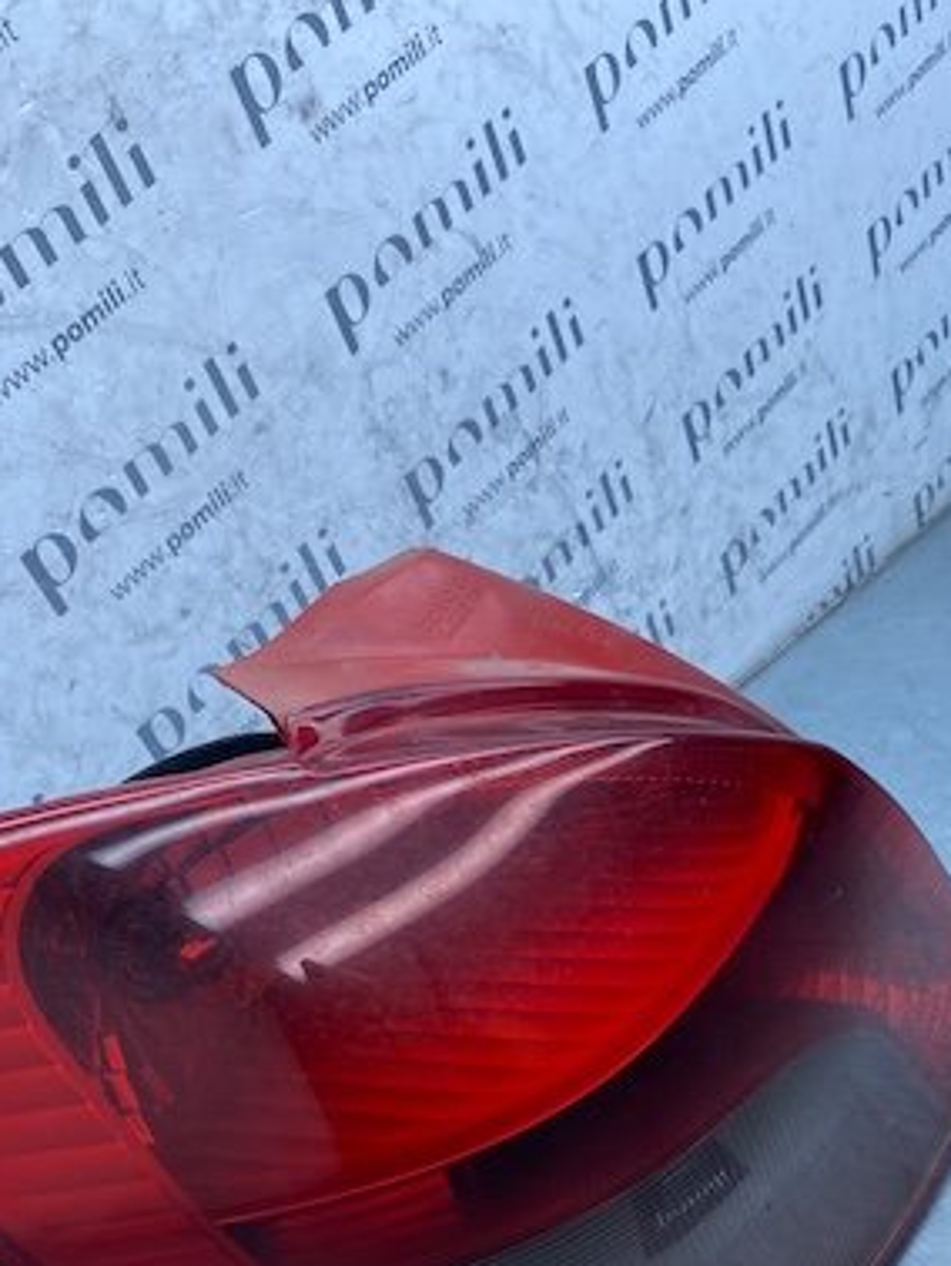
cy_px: 1011
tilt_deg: -41.1
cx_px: 502
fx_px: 1610
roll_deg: +14.5
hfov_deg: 32.9
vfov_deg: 41.1
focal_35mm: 44
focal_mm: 4.25
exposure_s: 1/728
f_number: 1.8
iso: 32
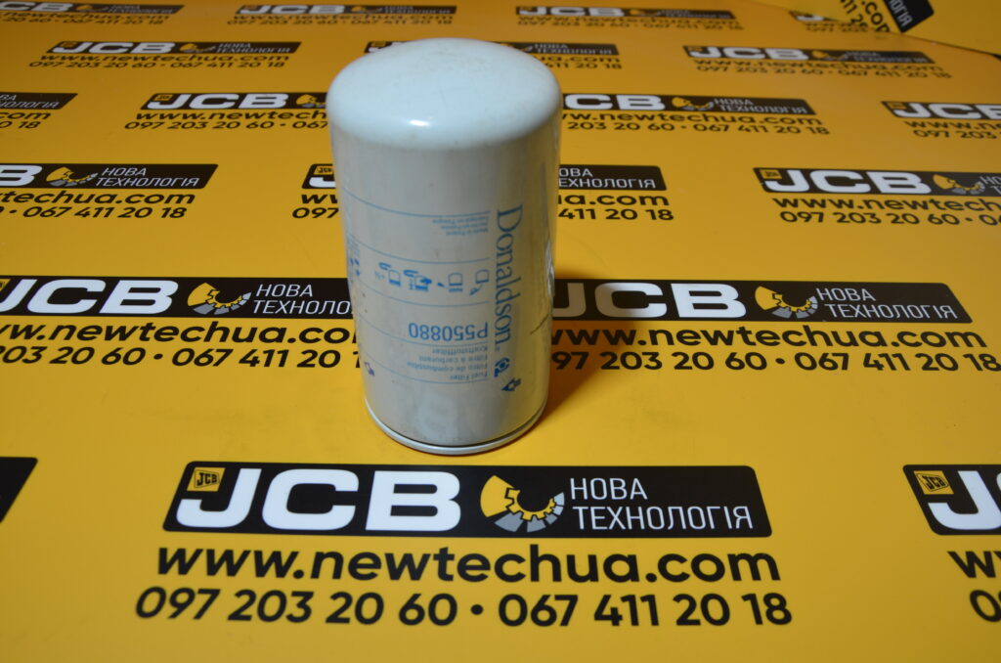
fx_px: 874
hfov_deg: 59.6
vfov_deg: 41.5
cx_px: 500
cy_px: 332
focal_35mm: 32
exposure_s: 1/60
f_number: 5.6
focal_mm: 21
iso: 220
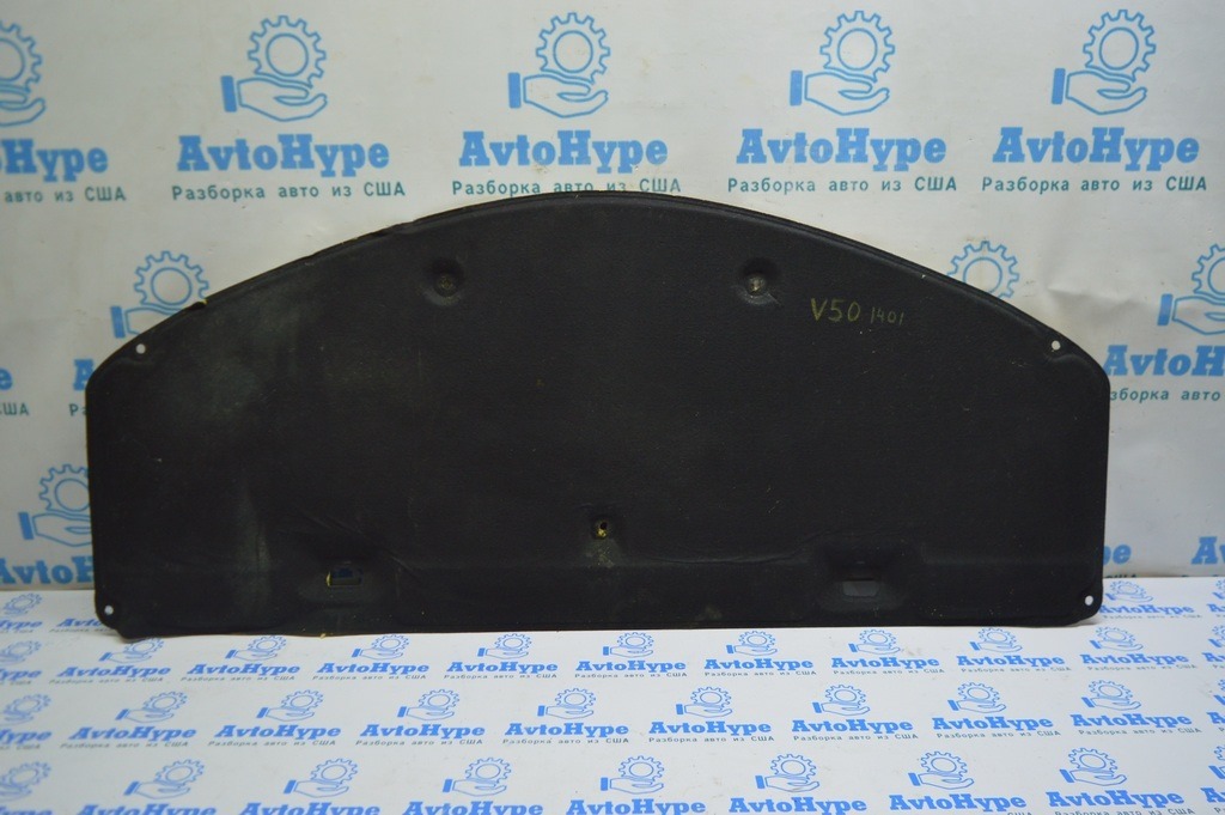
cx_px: 612
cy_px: 408
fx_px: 918
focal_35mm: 27
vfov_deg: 47.9
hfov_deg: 67.4
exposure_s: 1/60
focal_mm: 18
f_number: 3.5
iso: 400
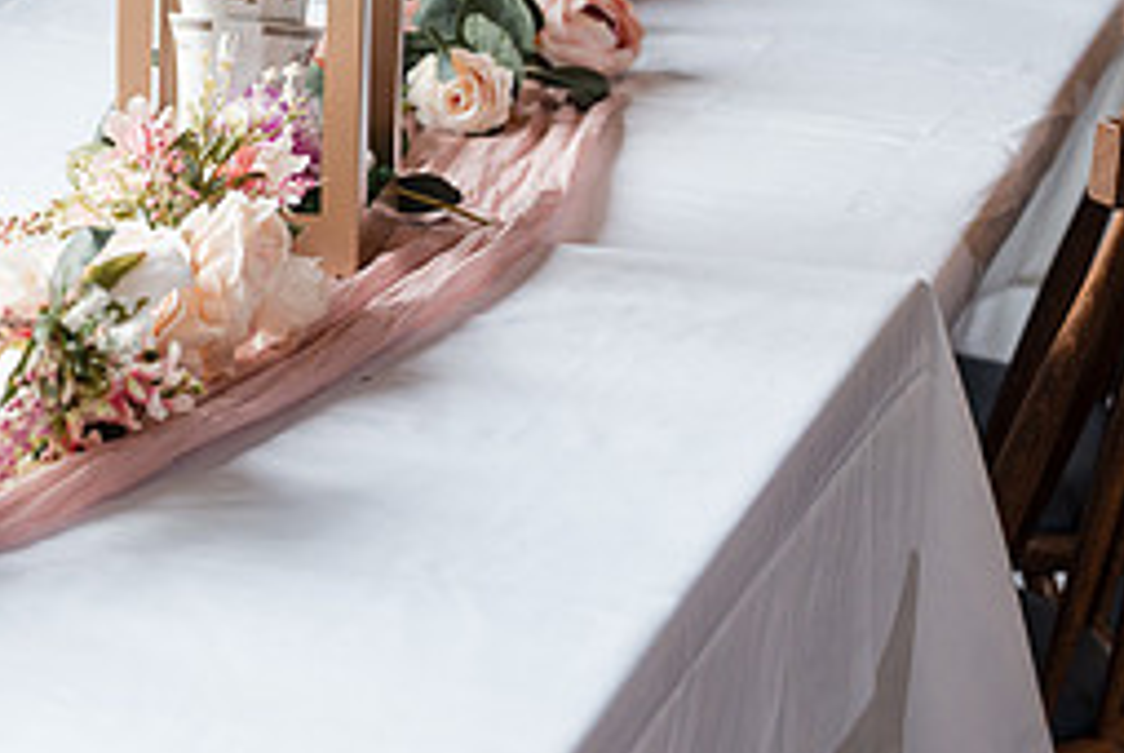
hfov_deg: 10.5
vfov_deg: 7.1
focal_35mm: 194
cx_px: 75
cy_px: 51
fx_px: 6064
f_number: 4
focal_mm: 85
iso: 800
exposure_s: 1/250
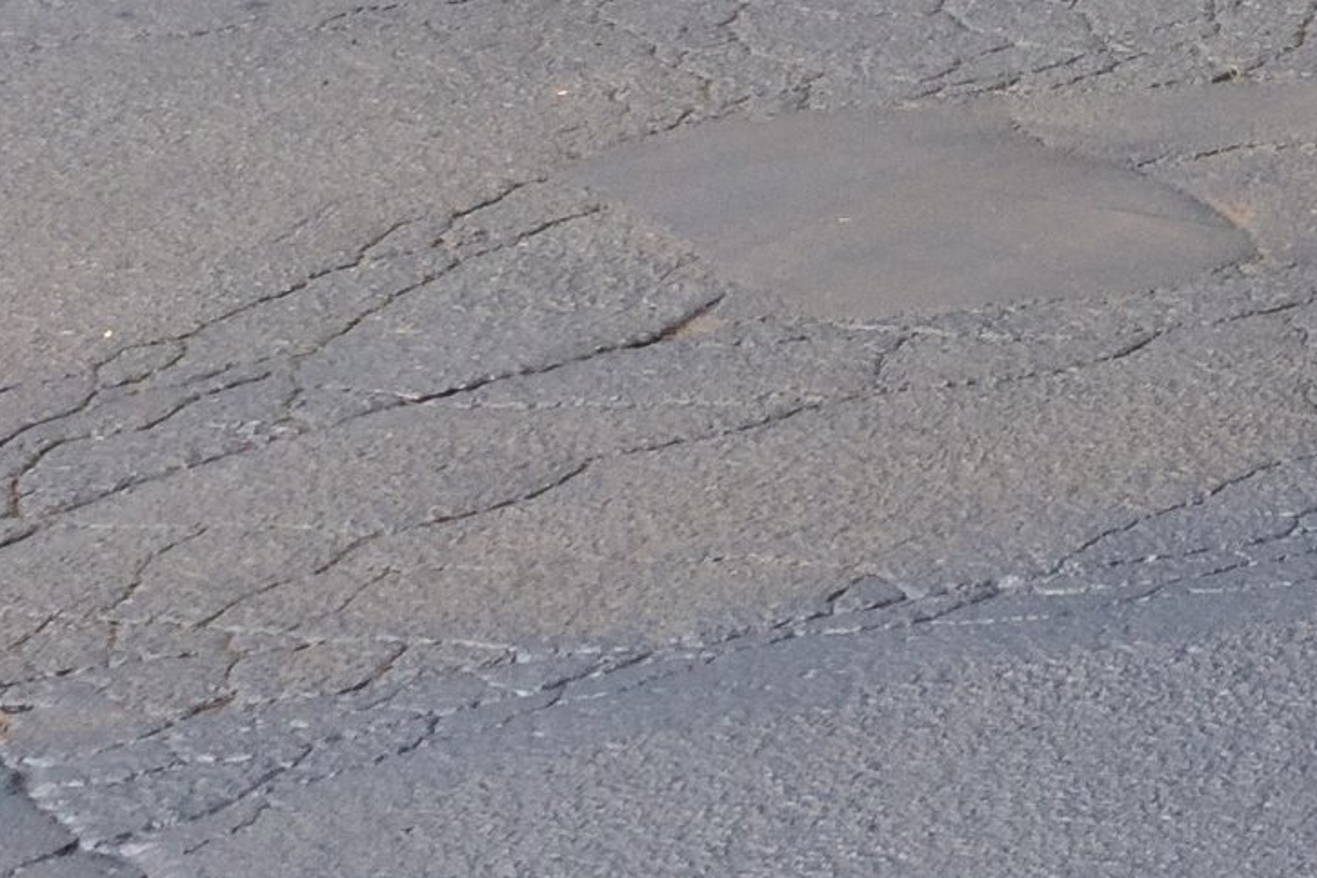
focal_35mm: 174
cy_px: -1589
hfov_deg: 10.5
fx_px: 6366
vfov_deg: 7.2
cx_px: 2880
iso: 400
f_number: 13
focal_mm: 20
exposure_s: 1/400
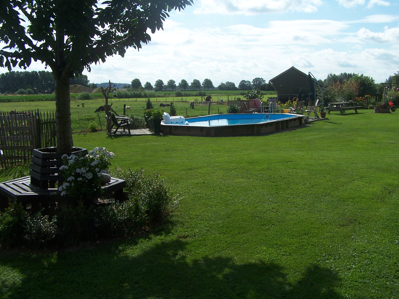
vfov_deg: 37.7
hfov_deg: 49.0
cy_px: 150
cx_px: 200
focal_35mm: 38
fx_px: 438
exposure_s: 1/1000
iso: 80
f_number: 4
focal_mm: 6.3
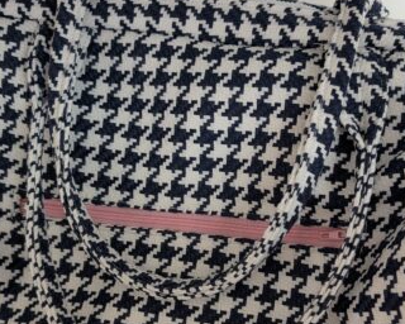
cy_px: 210
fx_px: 527
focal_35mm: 44
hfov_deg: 41.9
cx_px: 230
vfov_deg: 33.9
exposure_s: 1/198
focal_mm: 6.9
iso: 645
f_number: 1.68
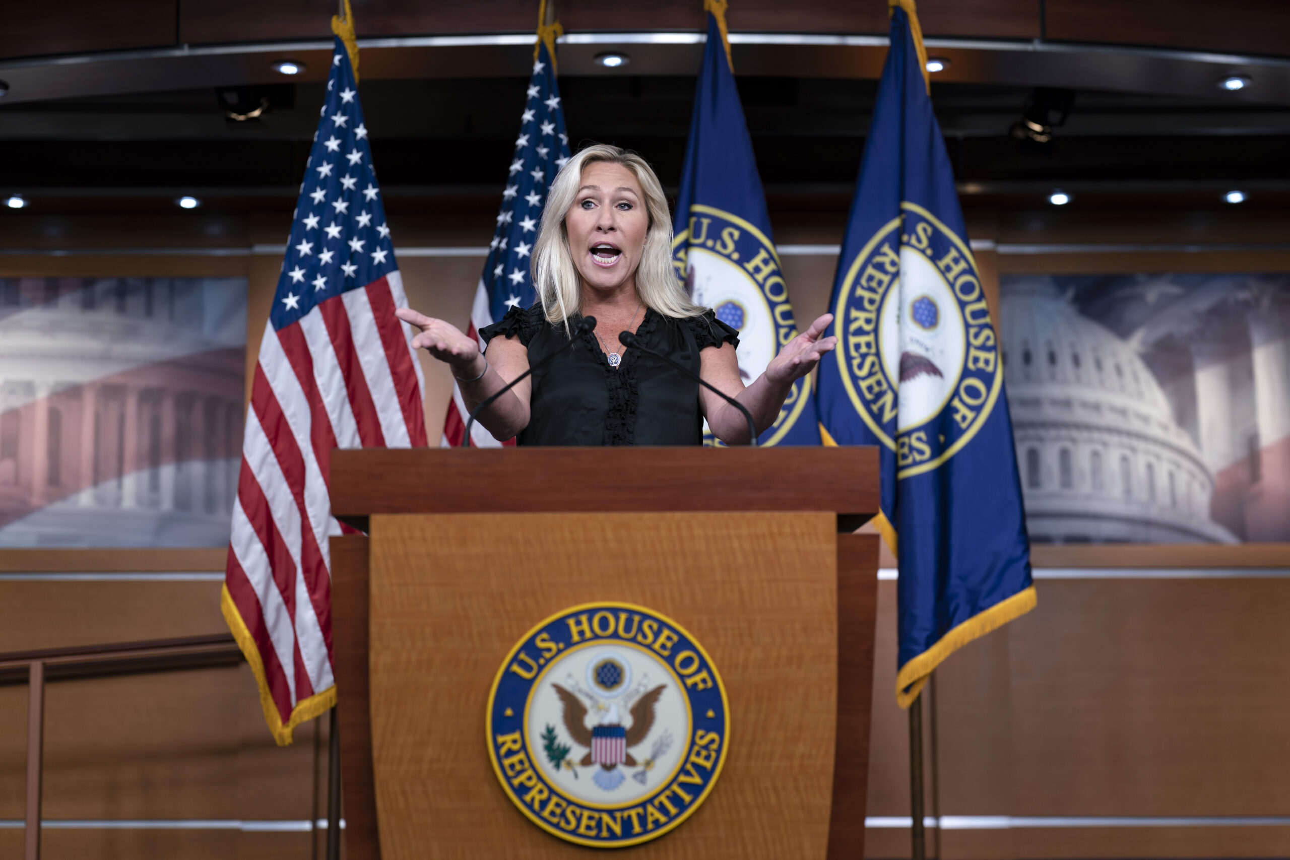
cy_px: 430
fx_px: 1792
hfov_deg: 39.6
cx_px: 645
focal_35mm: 50
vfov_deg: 27.0
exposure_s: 1/500
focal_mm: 50
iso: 1000
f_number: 2
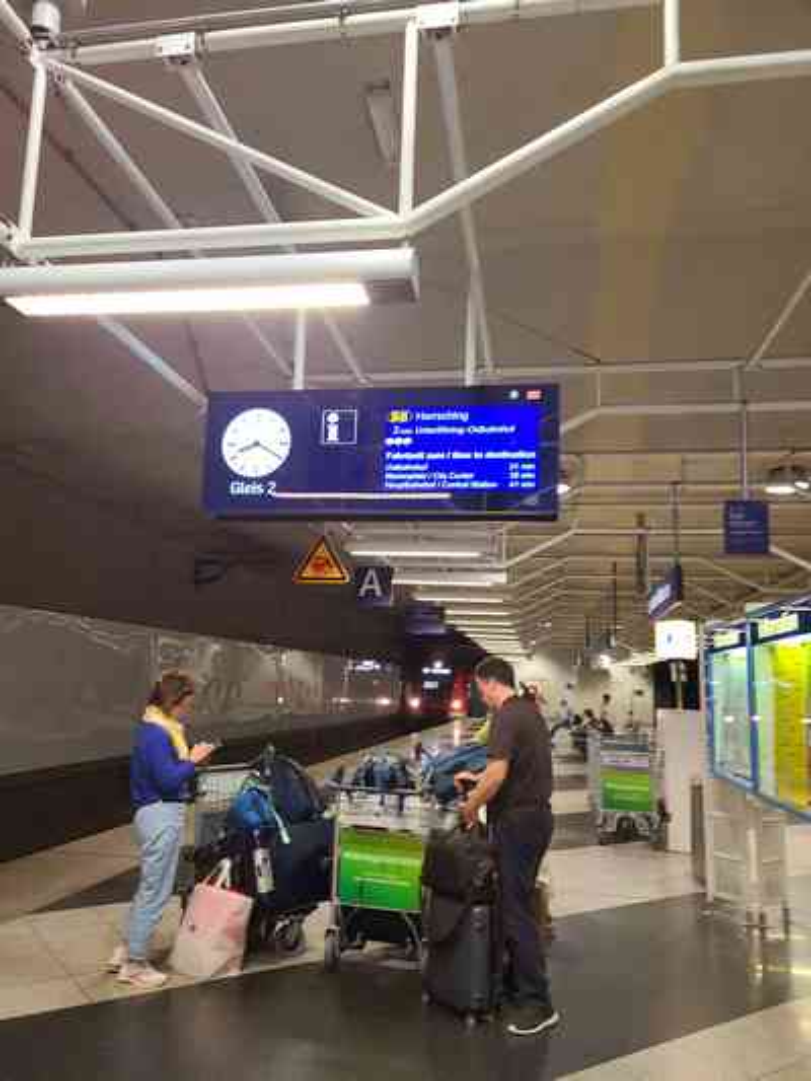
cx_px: 406
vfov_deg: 67.3
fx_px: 812
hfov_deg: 53.1
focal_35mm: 26
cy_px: 540
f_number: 1.8
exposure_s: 1/50
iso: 320
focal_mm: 5.4
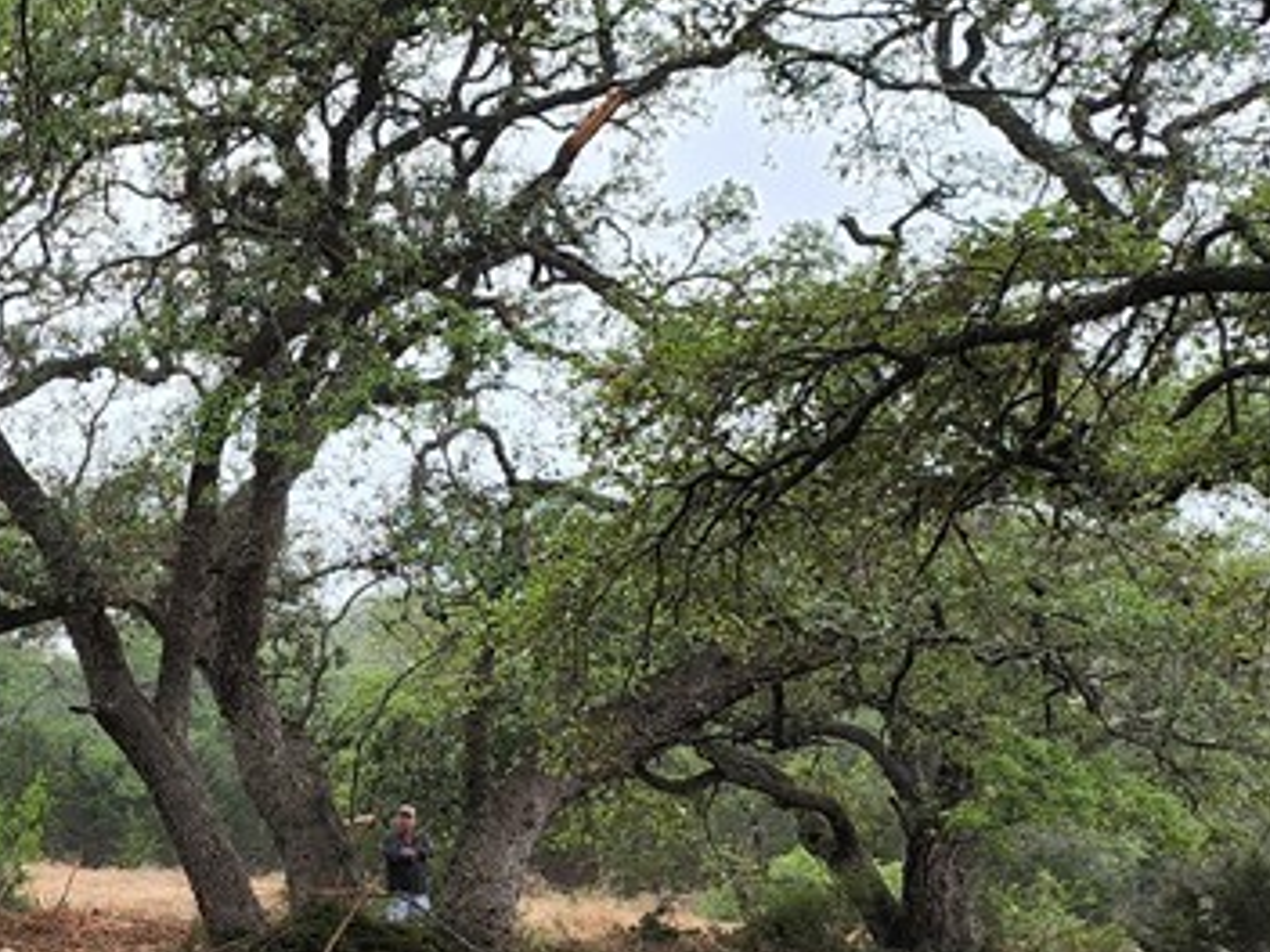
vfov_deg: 21.7
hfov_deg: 24.7
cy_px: 739
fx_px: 2458
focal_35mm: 67
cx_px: -444
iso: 25
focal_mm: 6.4
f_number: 1.8
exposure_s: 1/180
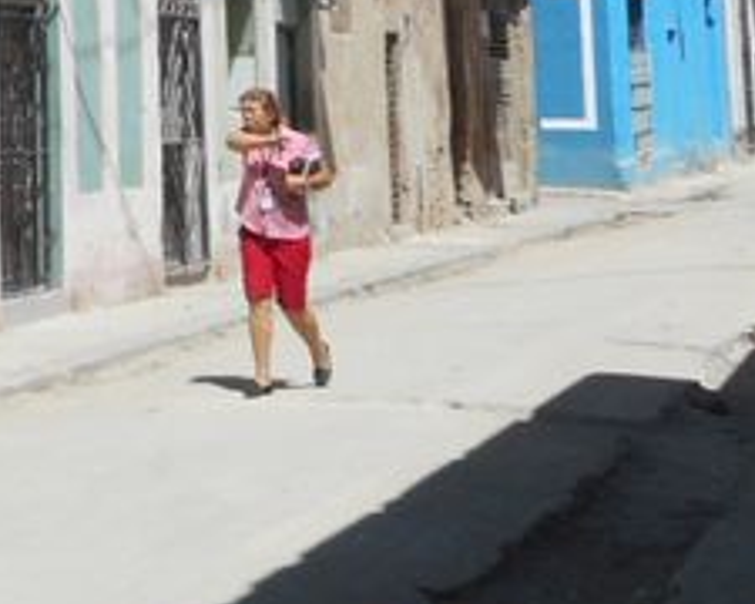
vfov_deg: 14.1
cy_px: -237
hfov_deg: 16.9
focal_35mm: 104
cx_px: -342
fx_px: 2324
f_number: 4
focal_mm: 5.2
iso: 80
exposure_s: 1/640
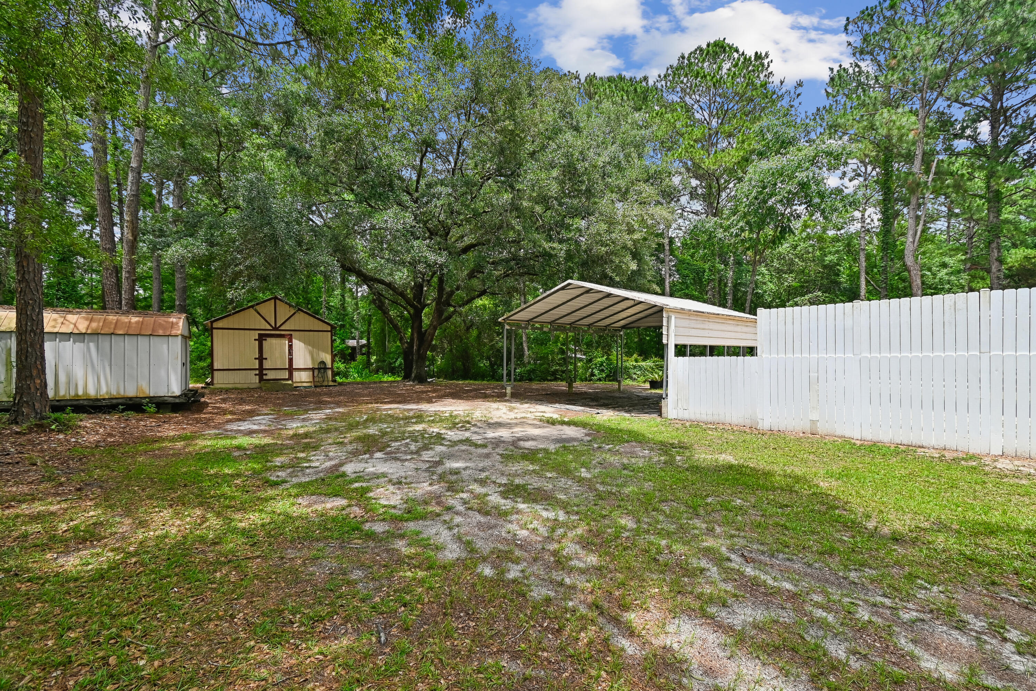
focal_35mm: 15
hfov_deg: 100.4
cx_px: 518
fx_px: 432
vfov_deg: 77.3
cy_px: 346
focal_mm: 10
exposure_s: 1/320
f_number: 6.3
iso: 100
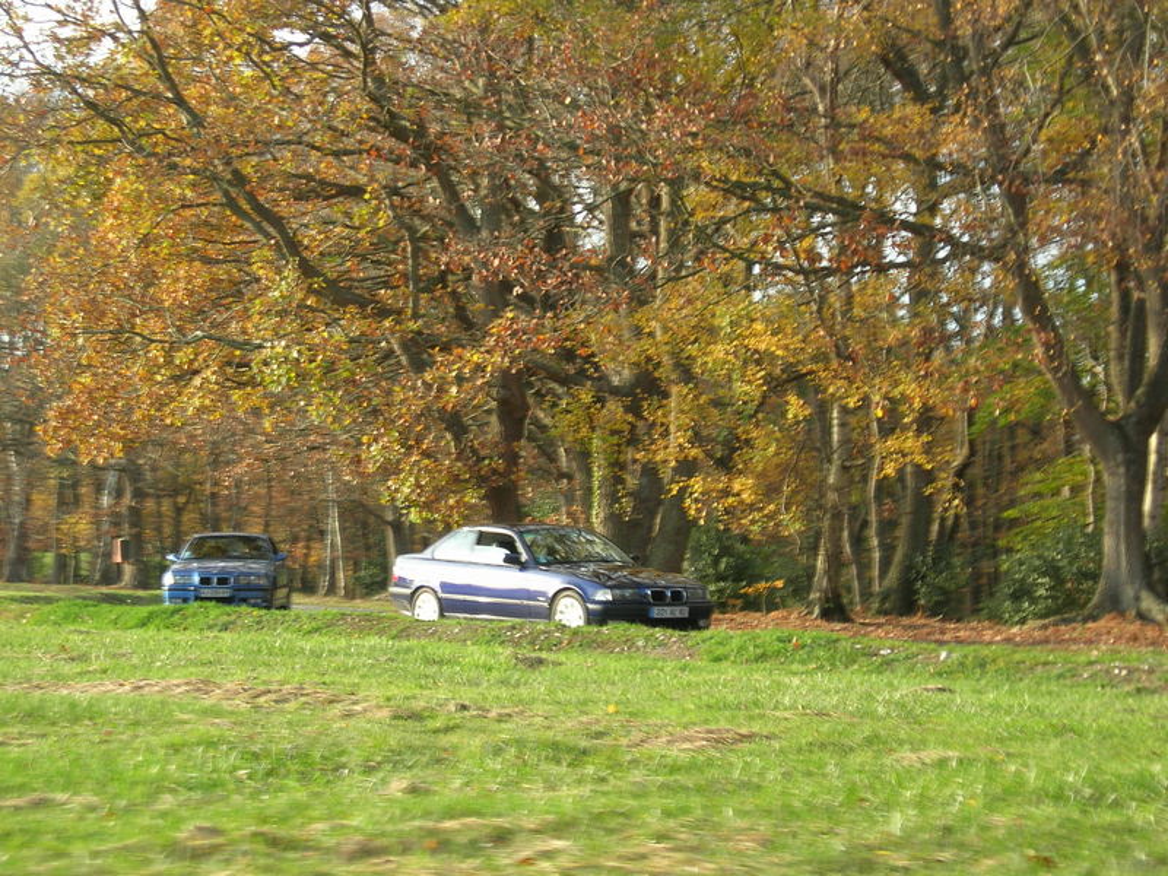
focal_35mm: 103
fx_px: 3475
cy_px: 438
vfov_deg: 14.4
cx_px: 584
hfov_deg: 19.1
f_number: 4.6
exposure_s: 1/63.3
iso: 64
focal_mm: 21.3
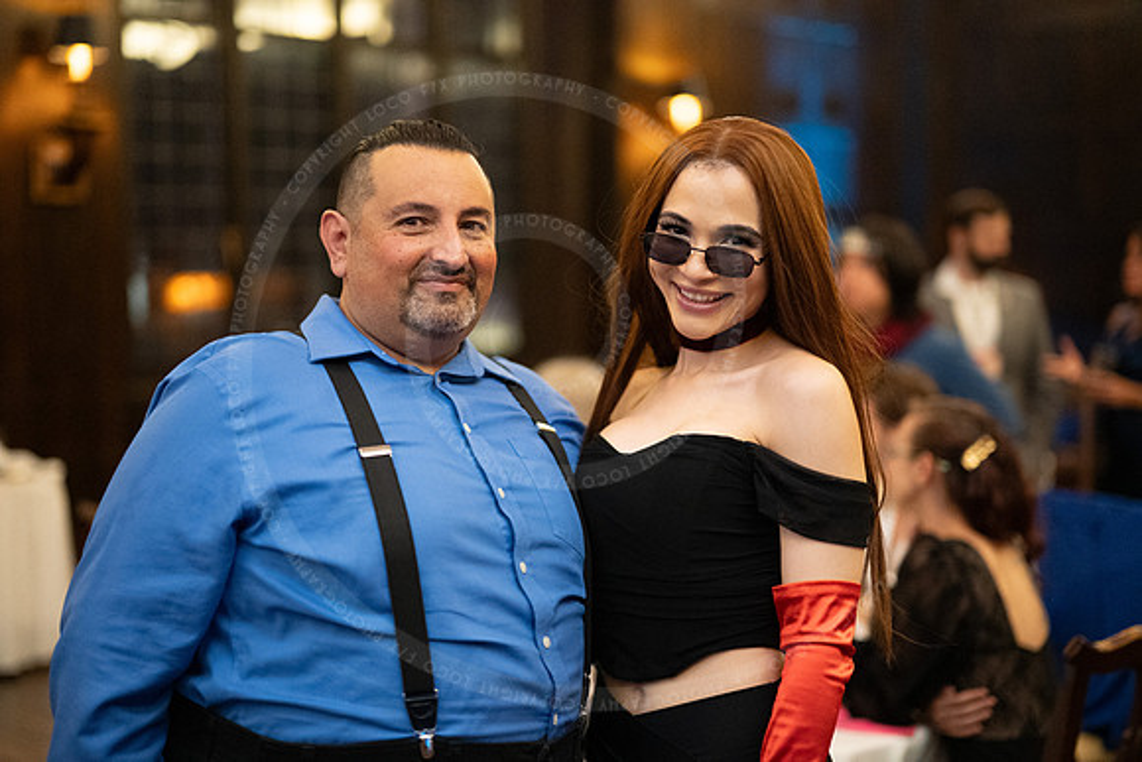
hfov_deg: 39.6
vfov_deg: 27.0
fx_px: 1586
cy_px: 381
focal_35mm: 50
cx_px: 571
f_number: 1.2
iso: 6400
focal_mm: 50
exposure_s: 1/125
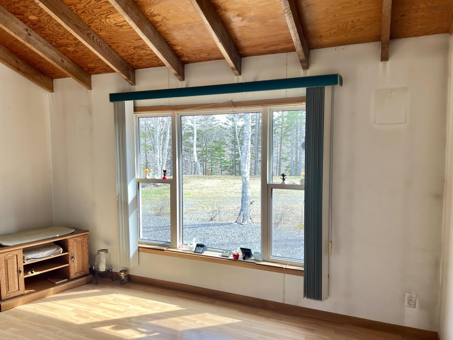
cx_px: 226
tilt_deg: -3.9
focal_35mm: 26
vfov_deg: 53.1
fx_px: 340
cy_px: 170
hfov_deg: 67.3
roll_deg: -0.5
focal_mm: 5.7
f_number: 1.5
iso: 100
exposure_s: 1/121
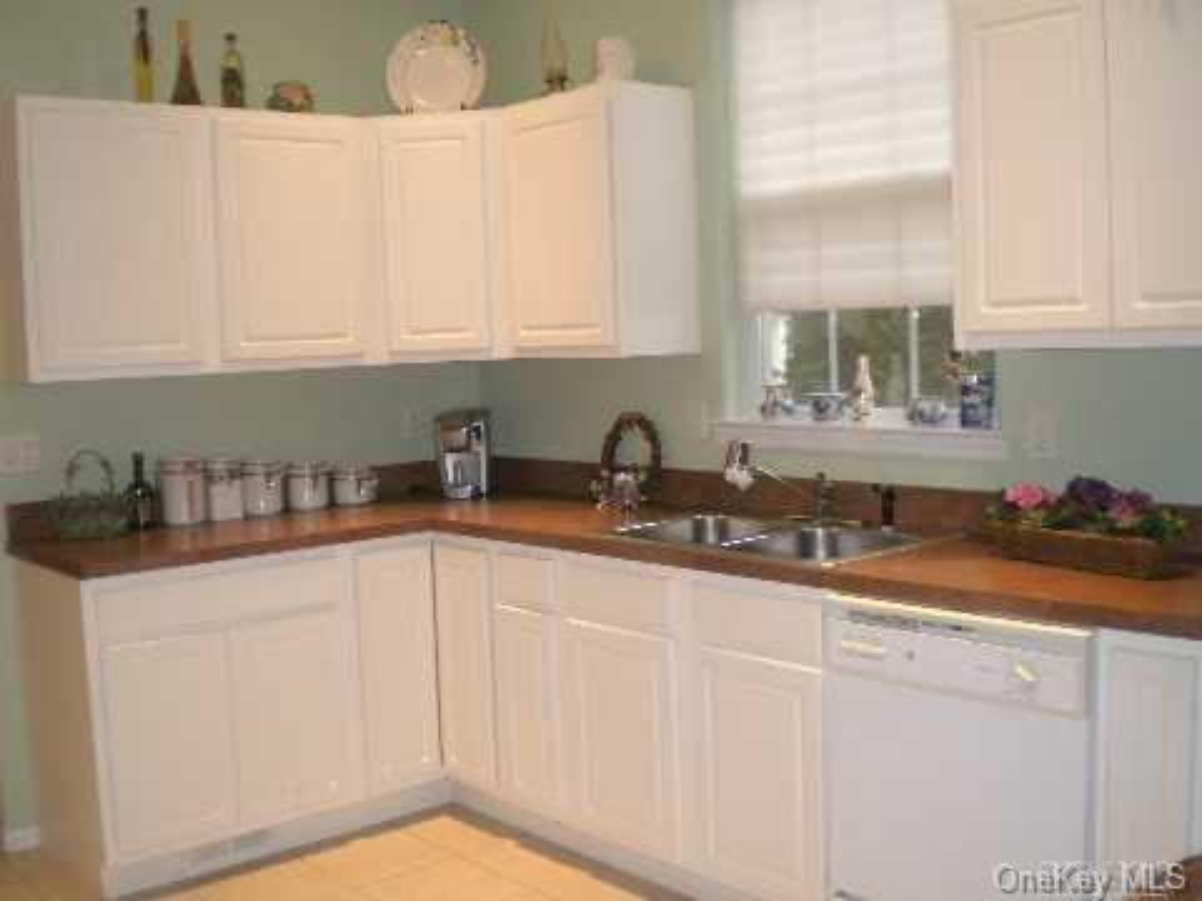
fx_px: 1320
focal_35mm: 38
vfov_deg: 37.7
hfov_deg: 49.0
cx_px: 601
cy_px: 450
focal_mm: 6.3
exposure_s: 1/60
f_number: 3.1
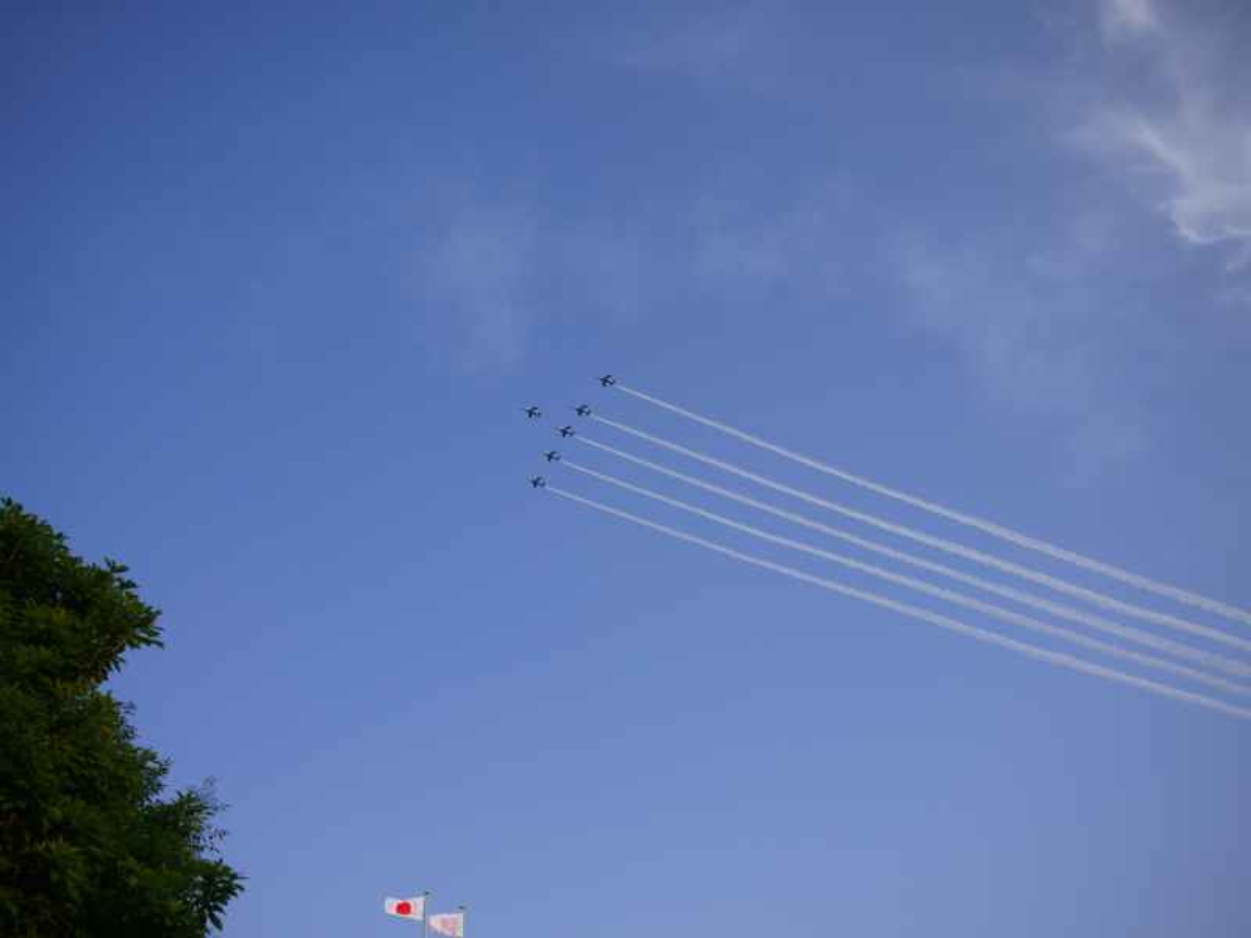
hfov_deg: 46.8
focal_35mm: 40
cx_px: 626
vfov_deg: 36.0
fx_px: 1446
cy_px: 469
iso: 100
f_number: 2.5
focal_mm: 20
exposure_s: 1/2000
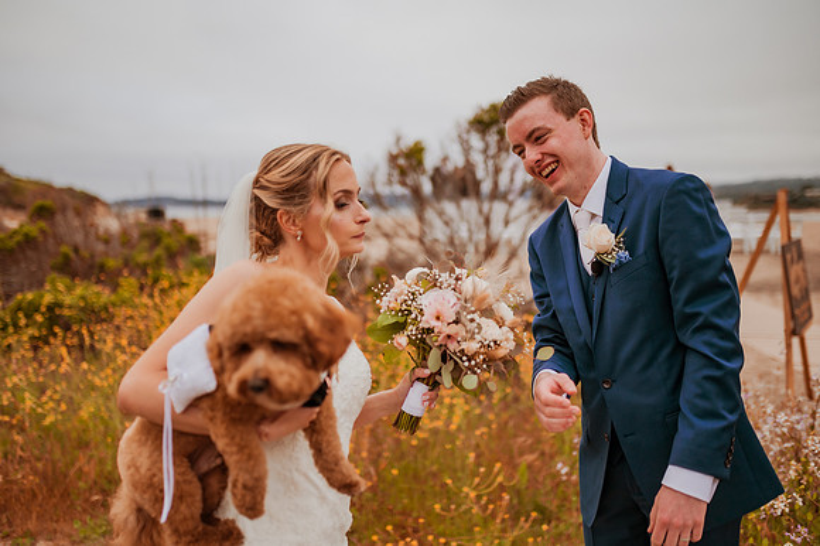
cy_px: 273
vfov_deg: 37.7
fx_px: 800
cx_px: 410
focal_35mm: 35
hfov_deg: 54.3
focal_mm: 35
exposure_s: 1/4000
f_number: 1.4
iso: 500
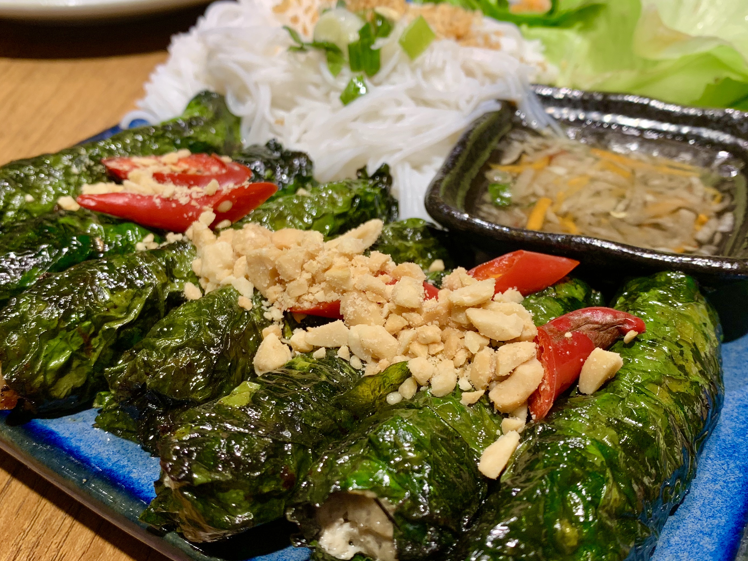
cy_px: 297
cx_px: 394
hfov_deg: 49.0
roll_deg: -1.8
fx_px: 821
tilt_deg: -38.7
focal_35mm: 38
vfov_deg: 37.7
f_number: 1.8
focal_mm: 4.25
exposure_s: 1/60
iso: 80
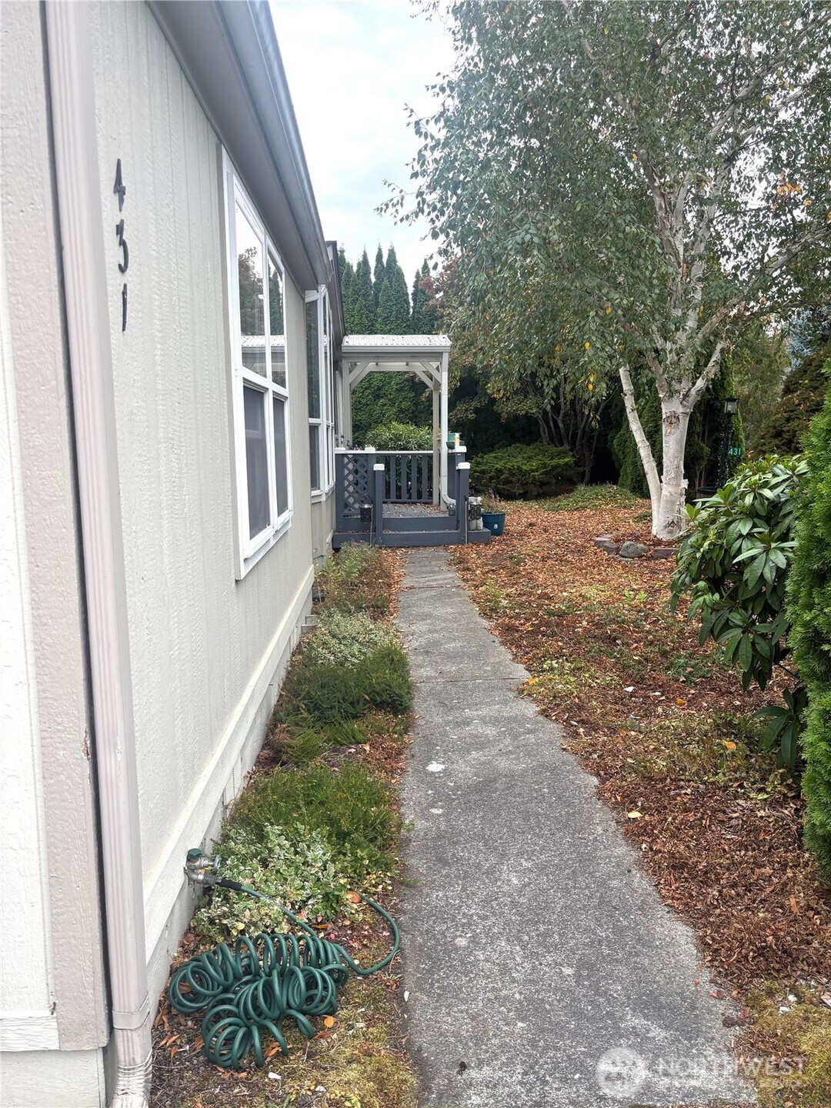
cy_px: 554
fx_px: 832
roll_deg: -0.2
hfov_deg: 53.1
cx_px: 416
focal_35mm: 26
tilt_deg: -8.9
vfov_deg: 67.3
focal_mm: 5.96
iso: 50
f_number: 1.6
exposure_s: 1/207
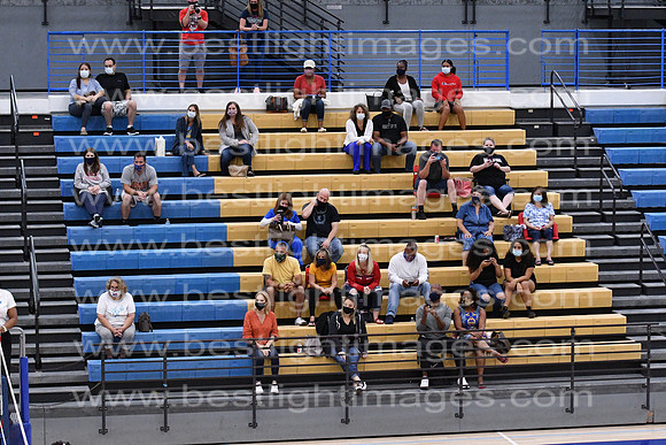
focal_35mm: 105
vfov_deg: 13.0
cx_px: 333
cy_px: 222
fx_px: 1943
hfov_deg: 19.5
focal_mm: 70
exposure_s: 1/1000
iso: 6400
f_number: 3.2
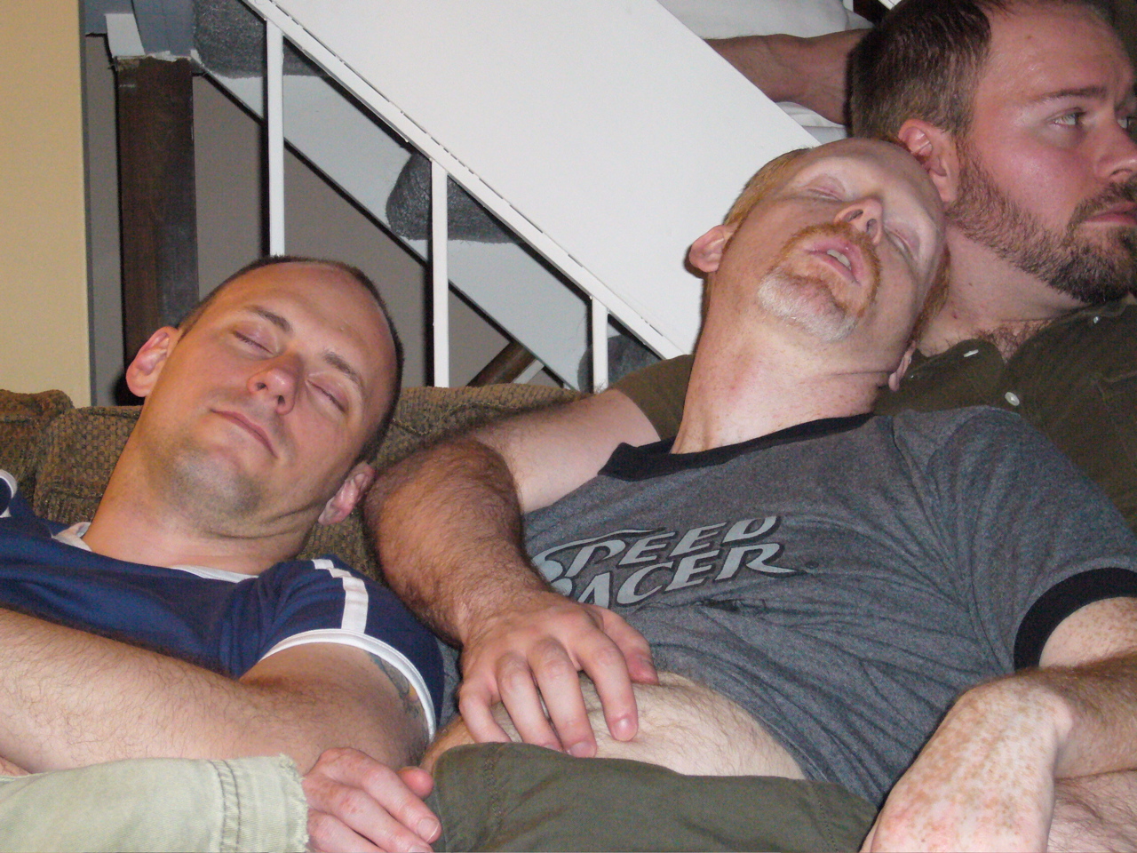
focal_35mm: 86
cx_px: 568
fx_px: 2825
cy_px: 426
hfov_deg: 22.8
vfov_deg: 17.2
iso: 400
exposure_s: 1/60
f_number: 4.5
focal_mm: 14.3
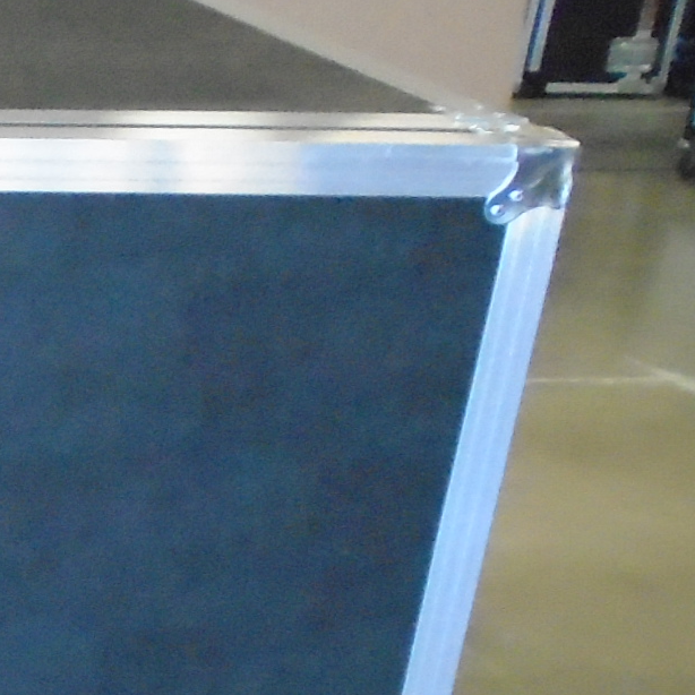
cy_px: 643
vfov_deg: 17.6
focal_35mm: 97
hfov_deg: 14.4
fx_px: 2203
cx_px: -754
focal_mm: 4.6
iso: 800
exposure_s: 1/125
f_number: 3.2
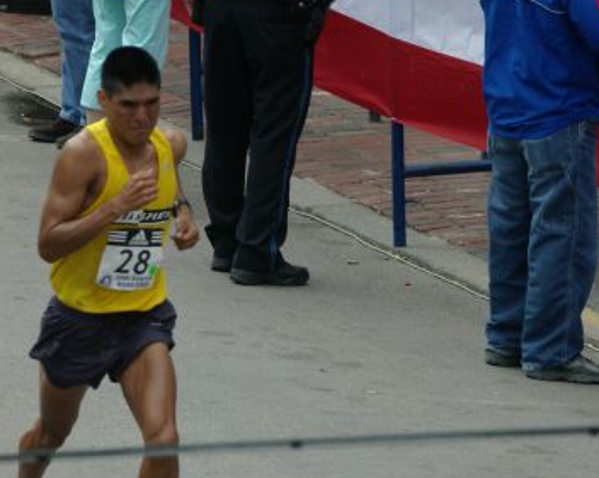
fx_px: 12258
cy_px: 306
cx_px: 251
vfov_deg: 2.2
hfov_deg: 2.8
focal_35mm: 692
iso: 400
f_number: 7.1
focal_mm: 270
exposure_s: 1/400
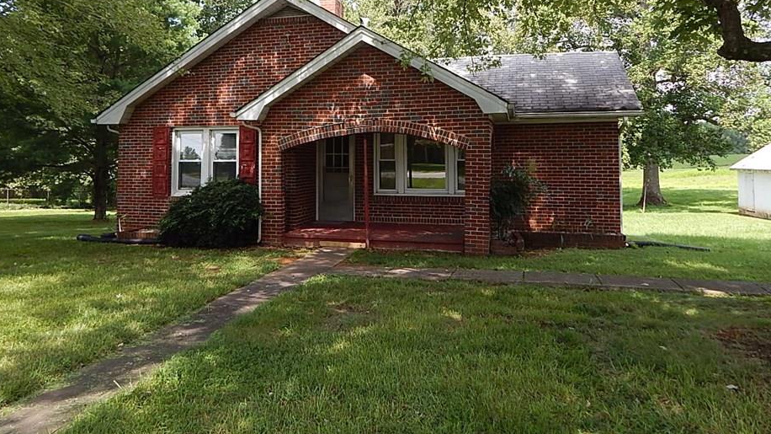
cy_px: 126
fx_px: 572
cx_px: 354
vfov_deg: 40.6
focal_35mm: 28
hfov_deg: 67.8
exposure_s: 1/320
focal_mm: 4
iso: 125
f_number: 3
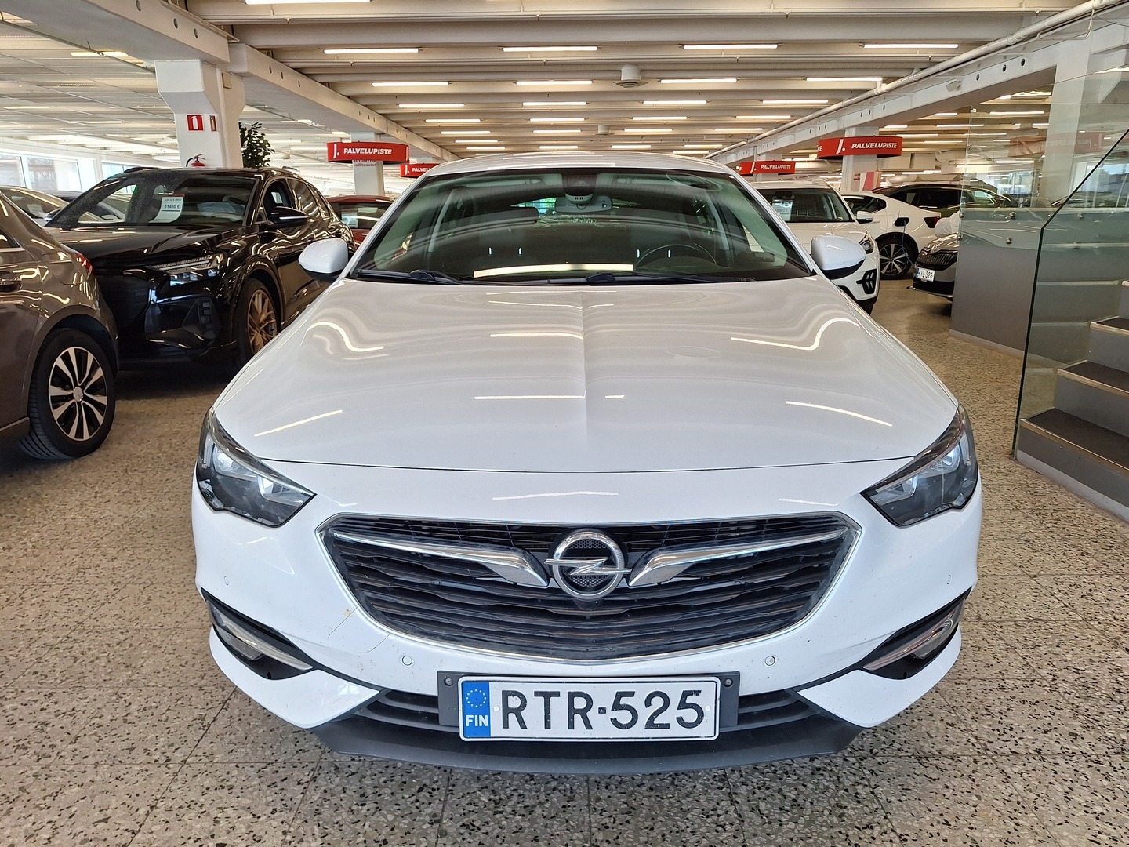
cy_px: 424
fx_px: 750
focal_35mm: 23
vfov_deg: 58.9
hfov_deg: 73.9
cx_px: 564
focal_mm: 5.54
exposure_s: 1/127
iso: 40
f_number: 1.8
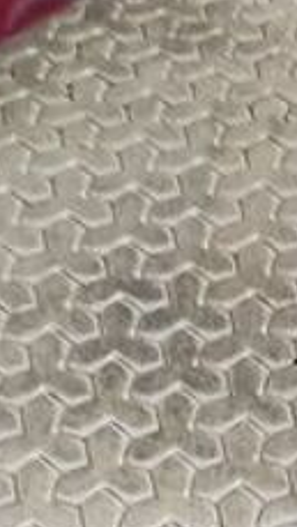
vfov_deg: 12.3
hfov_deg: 6.9
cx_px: 721
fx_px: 2308
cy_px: 825
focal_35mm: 165
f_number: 1.79
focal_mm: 4.74
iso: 895
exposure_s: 1/50
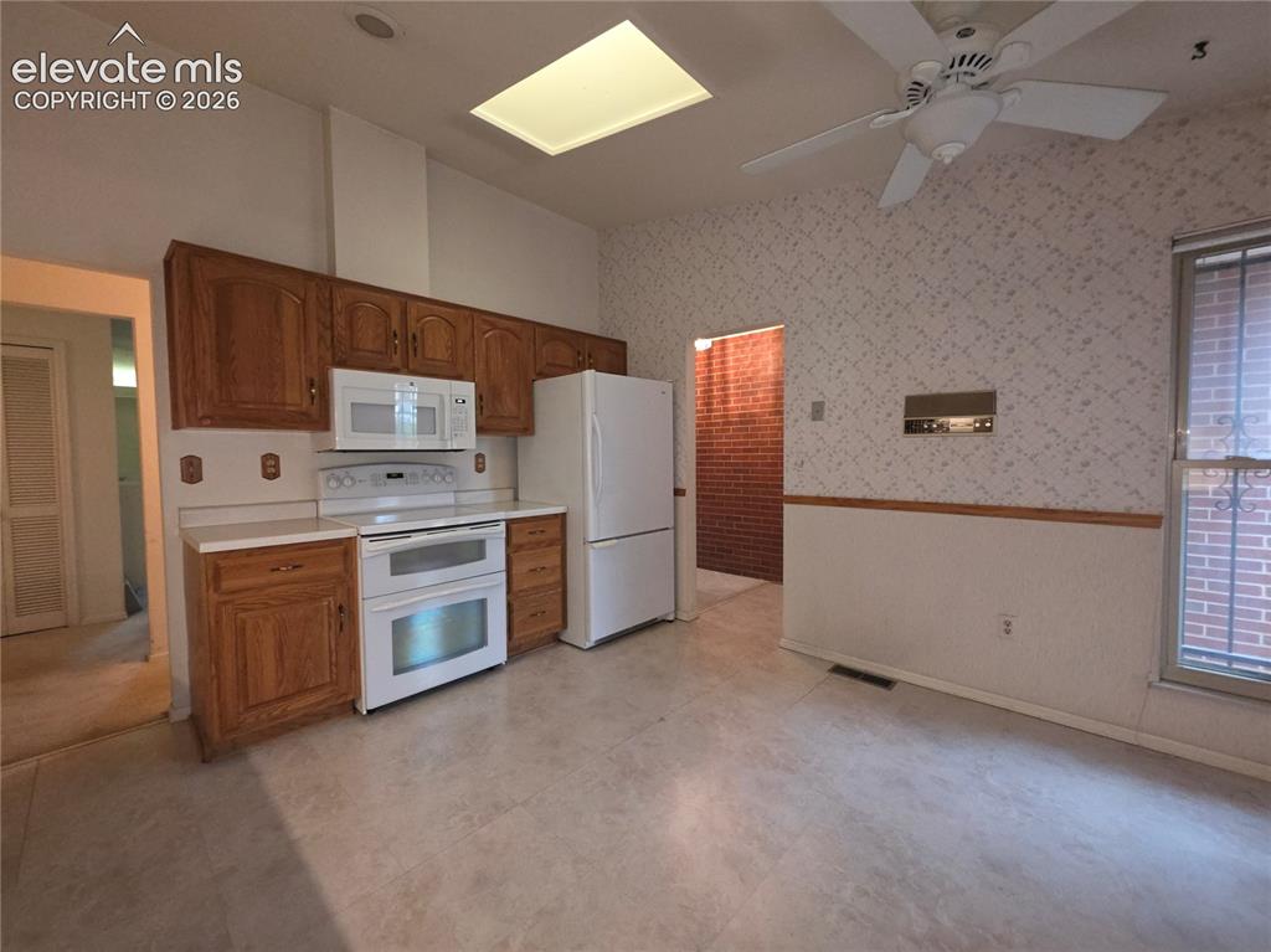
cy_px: 476
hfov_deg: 106.2
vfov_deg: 89.9
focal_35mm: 13
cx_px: 636
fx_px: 477
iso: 320
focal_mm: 2.2
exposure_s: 1/60
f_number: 1.9
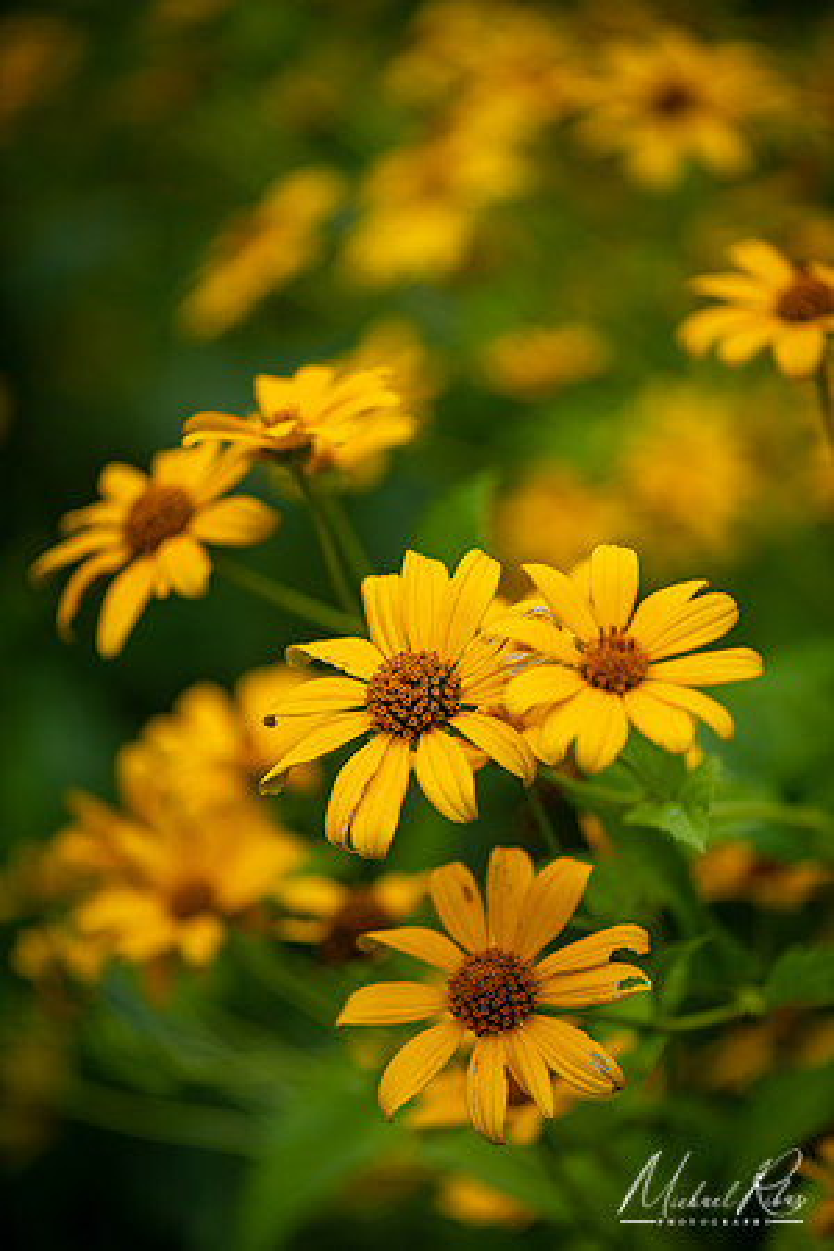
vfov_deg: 19.5
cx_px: 417
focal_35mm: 105
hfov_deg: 13.0
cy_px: 626
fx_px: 3648
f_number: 3.3
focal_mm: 105
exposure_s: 1/1000
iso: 100
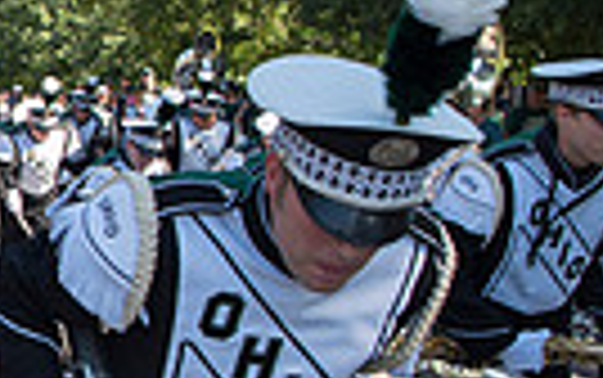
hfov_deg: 17.3
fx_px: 1743
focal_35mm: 106
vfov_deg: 12.4
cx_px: -346
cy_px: 241
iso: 200
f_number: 5.6
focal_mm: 24
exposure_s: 1/500
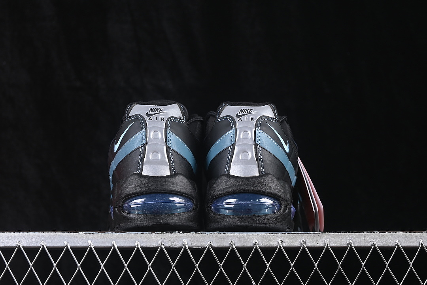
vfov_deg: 18.2
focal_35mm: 75
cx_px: 214
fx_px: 890
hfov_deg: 27.0
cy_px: 142
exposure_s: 1/60
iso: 160
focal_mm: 50
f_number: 6.3
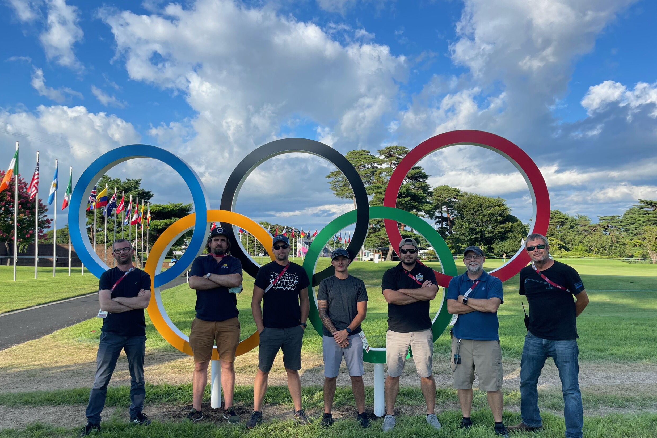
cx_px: 318
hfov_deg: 65.5
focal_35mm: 28
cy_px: 234
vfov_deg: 46.4
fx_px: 511
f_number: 1.6
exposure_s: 1/1689
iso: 32
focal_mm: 5.1
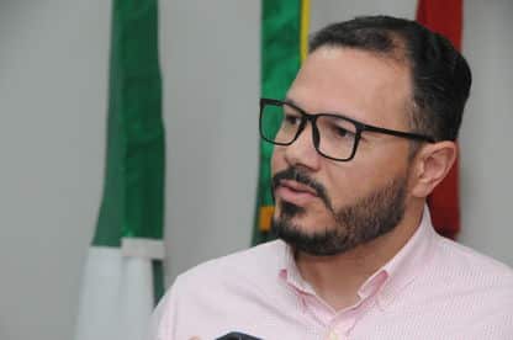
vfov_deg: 10.1
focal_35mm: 135
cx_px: 256
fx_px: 1921
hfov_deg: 15.2
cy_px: 170
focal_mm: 90
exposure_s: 1/200
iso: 1600
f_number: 5.6
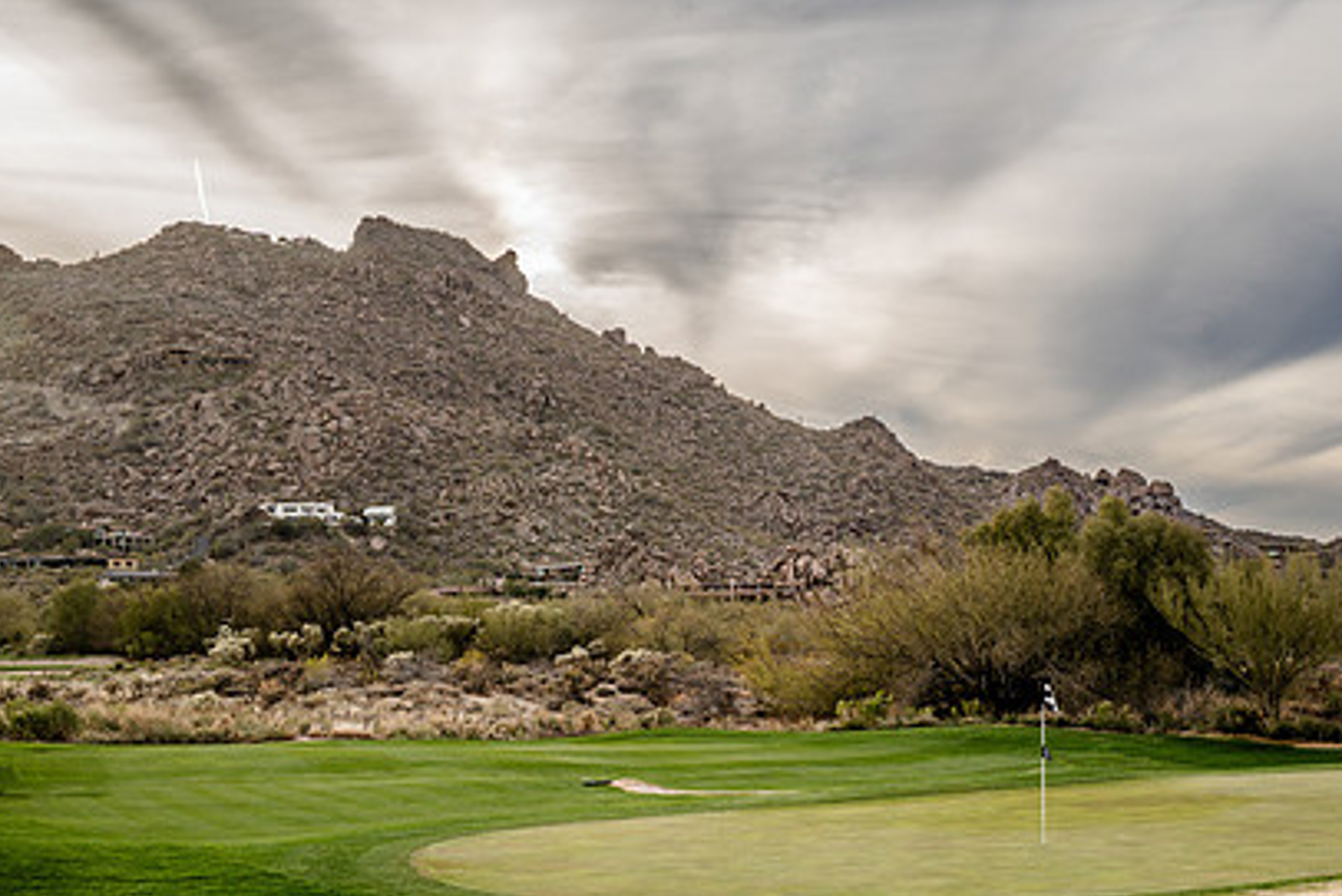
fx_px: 1864
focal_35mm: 50
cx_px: 866
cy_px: 610
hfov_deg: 39.2
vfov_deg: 26.8
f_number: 8
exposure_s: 1/125
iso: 160
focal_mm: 35
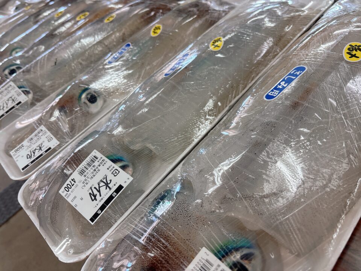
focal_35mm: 26
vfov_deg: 53.1
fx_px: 271
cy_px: 136
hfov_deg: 67.3
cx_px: 180
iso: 80
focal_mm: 5.96
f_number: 1.6
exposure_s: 1/120
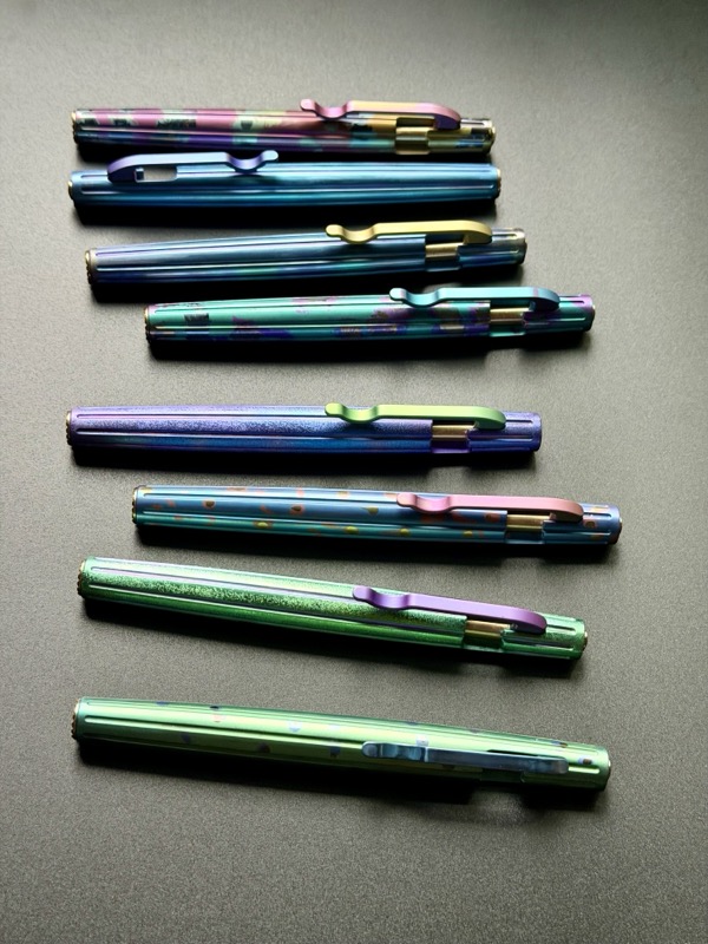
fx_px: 1309
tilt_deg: -61.5
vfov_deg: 39.7
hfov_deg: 30.3
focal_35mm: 48
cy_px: 472
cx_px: 354
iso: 400
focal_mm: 6.76
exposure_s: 1/40
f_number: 1.78
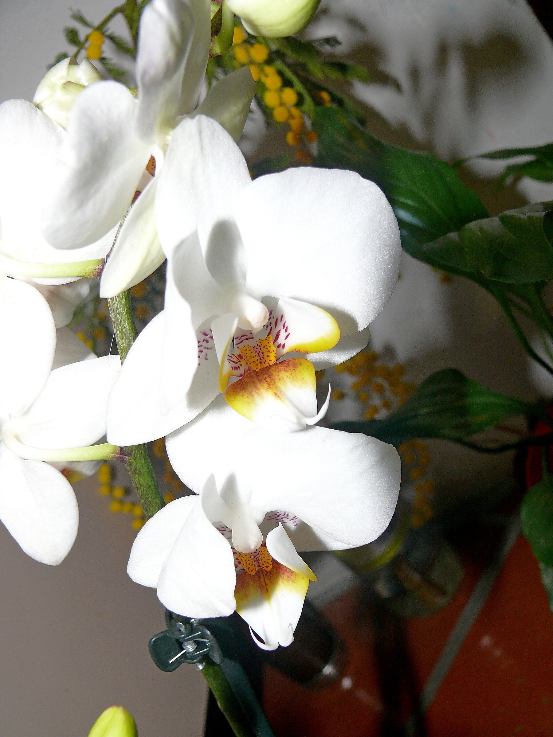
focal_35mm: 37
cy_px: 368
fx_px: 788
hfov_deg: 38.7
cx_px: 276
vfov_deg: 50.1
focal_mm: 7.8
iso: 100
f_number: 4
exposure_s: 1/30
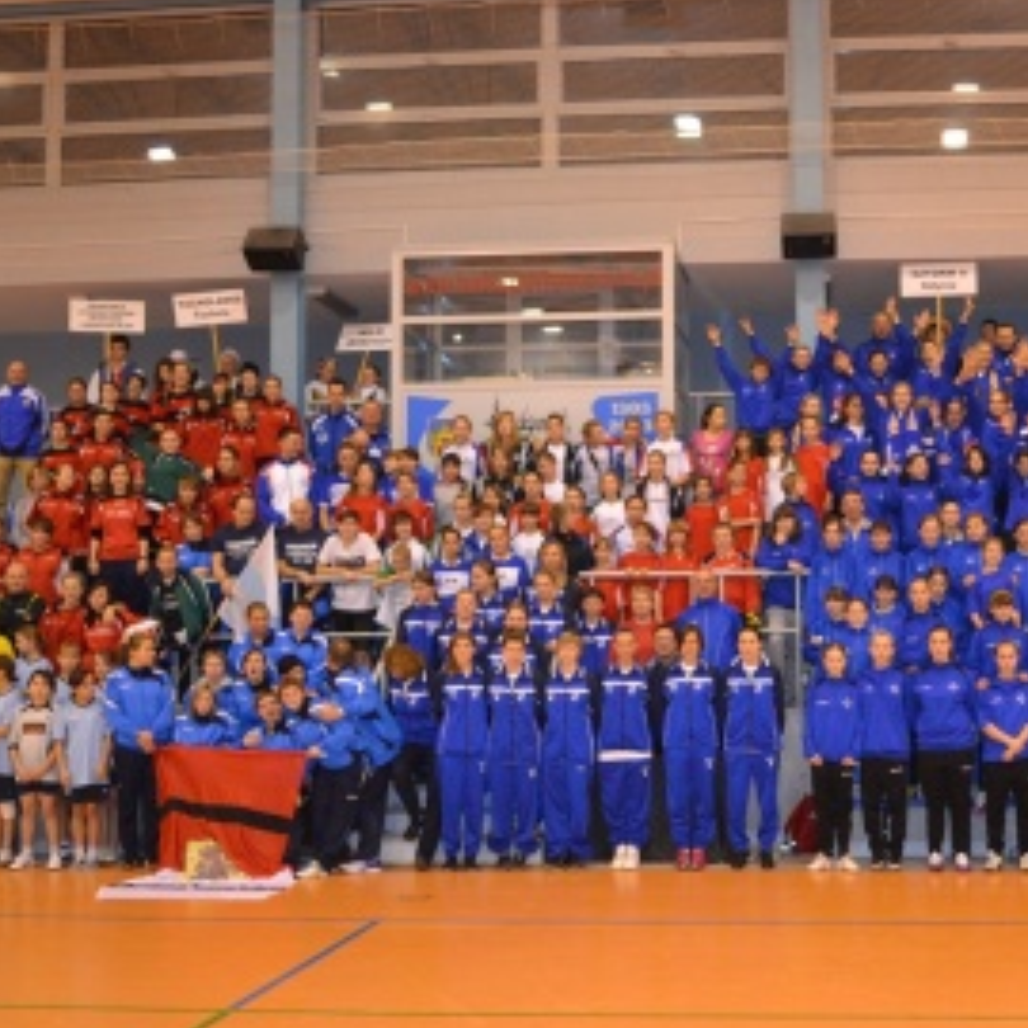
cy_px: 562
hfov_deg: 32.3
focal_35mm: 52
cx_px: 739
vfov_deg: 32.8
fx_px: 1747
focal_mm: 22
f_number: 3.8
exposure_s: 1/60
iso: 1000
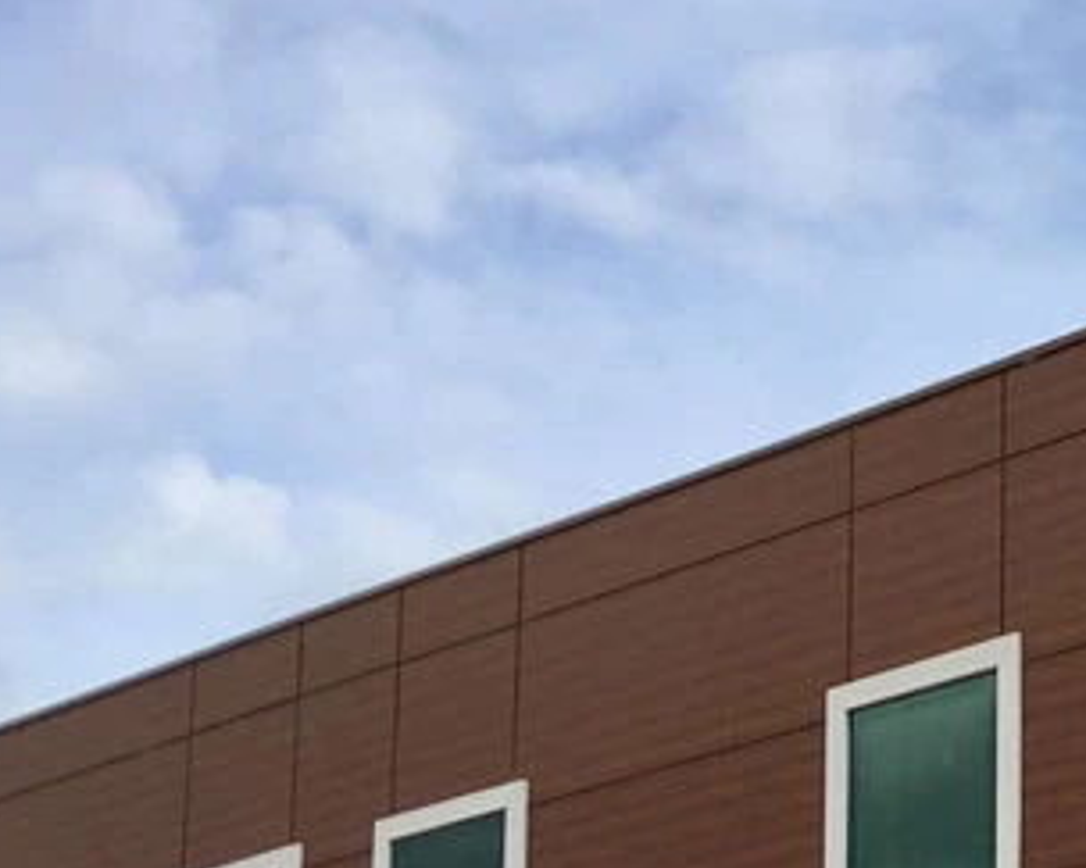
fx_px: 3020
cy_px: 1229
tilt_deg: +12.3
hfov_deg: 18.0
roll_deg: +1.6
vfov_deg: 15.3
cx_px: 1658
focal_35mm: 94
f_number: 2.2
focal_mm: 4.15
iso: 25
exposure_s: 1/1054
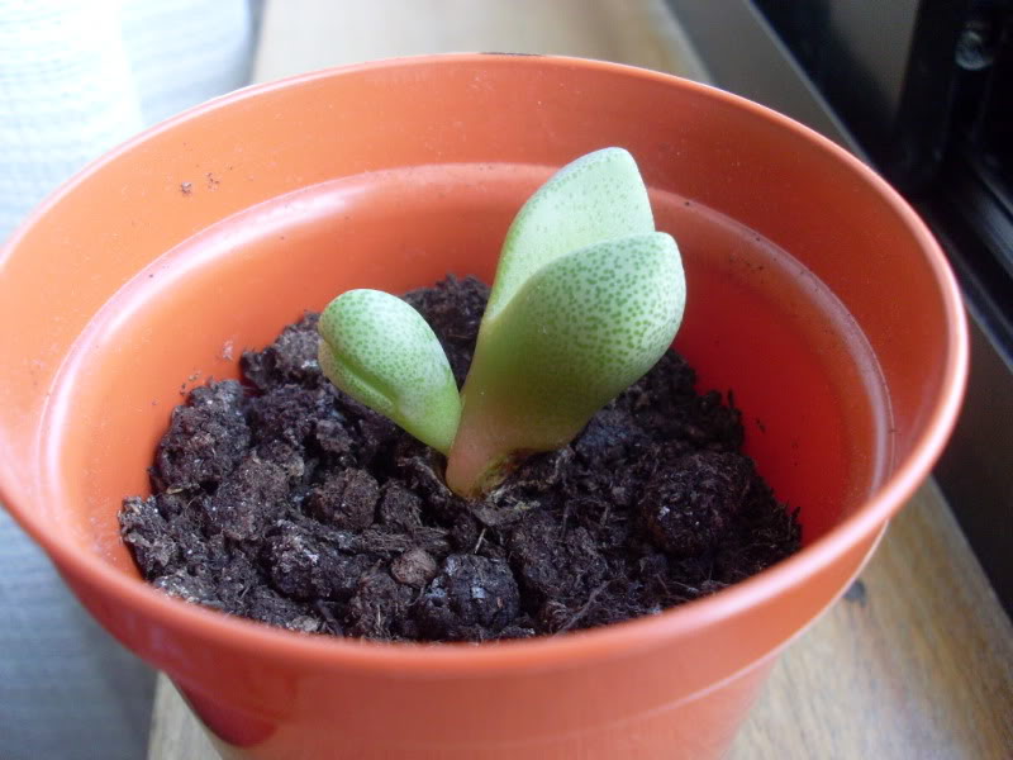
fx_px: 1112
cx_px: 506
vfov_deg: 37.7
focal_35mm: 38
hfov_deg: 49.0
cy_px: 380
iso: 200
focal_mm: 6.3
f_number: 3
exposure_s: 1/30
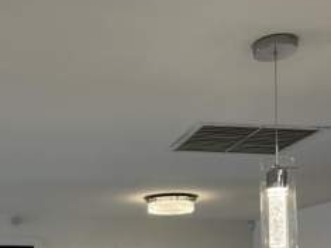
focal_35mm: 49
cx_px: 45
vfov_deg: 28.2
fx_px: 468
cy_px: 236
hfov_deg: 36.9
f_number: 1.78
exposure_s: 1/120
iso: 160
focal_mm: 6.86
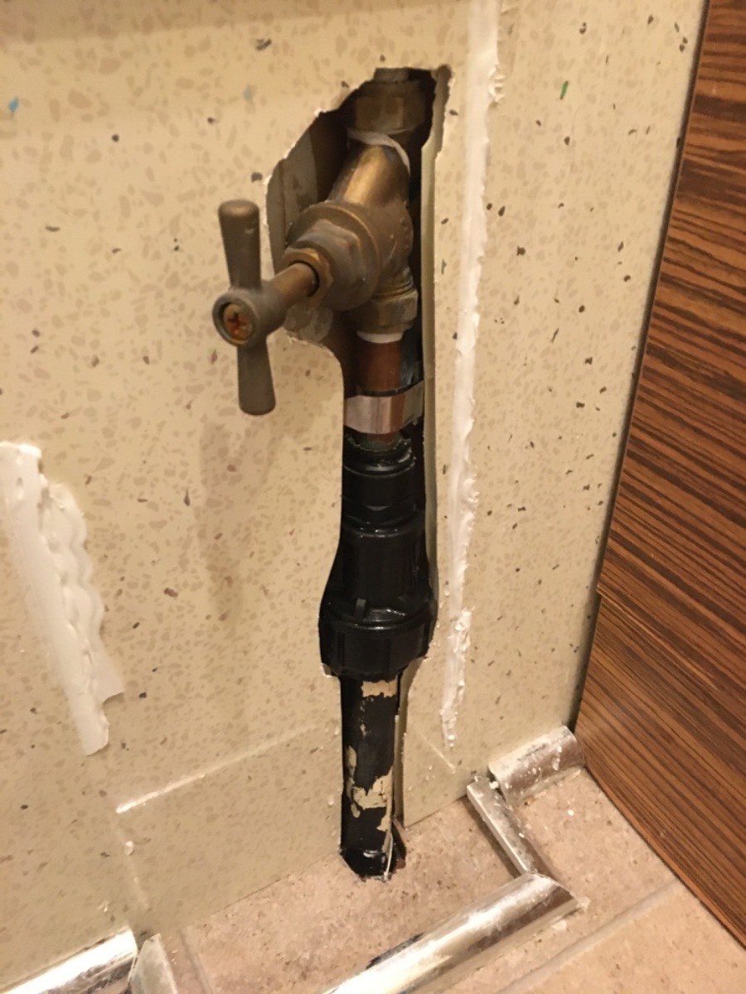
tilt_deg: -32.7
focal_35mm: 29
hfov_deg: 48.2
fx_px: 833
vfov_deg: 61.7
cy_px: 497
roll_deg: +0.3
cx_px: 373
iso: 320
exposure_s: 1/17
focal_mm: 4.15
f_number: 2.2
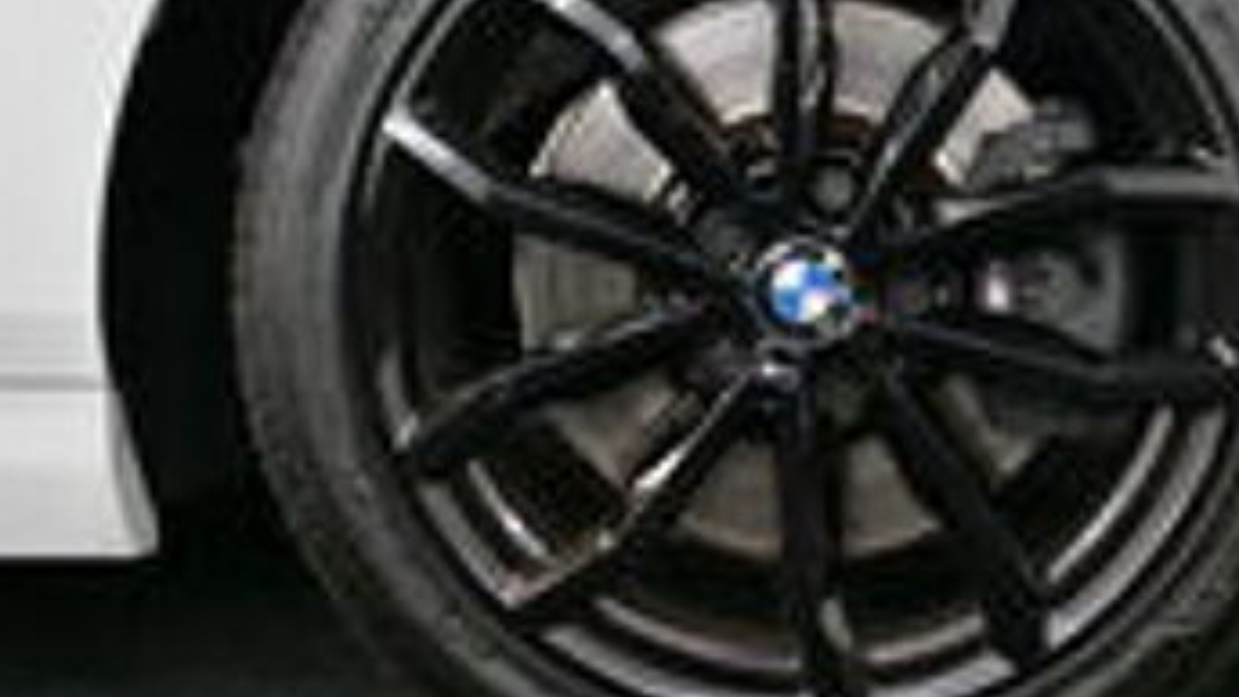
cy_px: 209
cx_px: 816
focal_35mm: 67
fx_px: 2201
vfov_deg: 17.9
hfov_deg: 31.2
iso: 640
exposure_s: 1/60
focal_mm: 22
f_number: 3.3
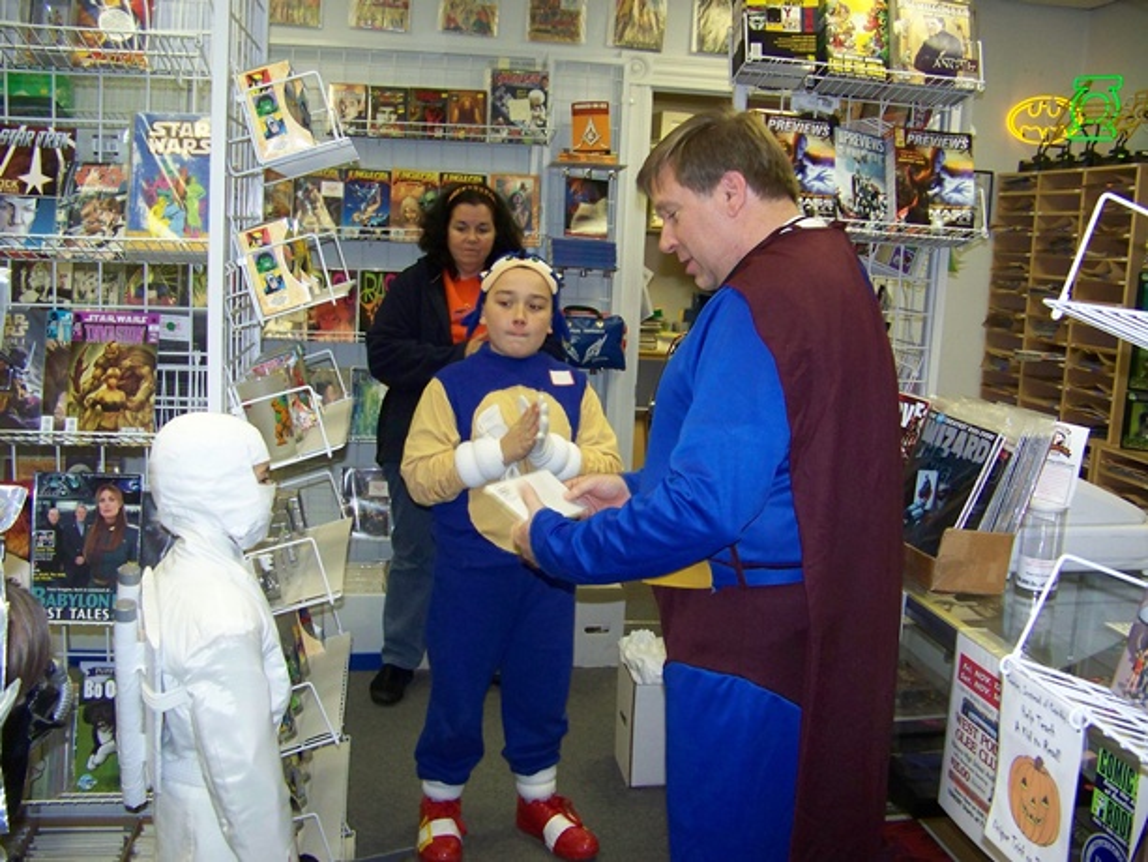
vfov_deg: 39.7
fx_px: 1194
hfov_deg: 51.3
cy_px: 431
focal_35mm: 36
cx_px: 574
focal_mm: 5.85
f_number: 2.8
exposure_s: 1/30
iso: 200
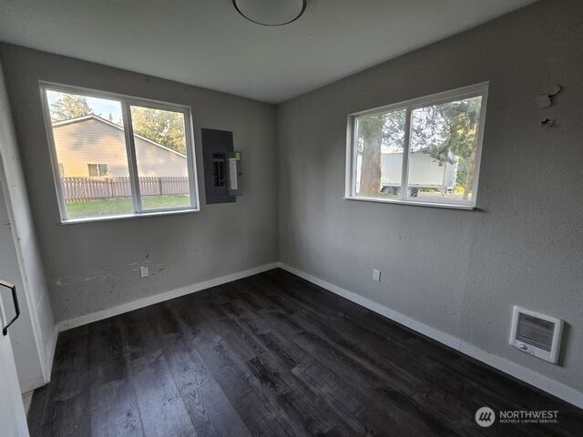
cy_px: 218
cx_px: 292
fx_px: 219
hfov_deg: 106.2
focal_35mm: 13
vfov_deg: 89.9
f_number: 2.2
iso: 200
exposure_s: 1/60
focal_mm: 2.2
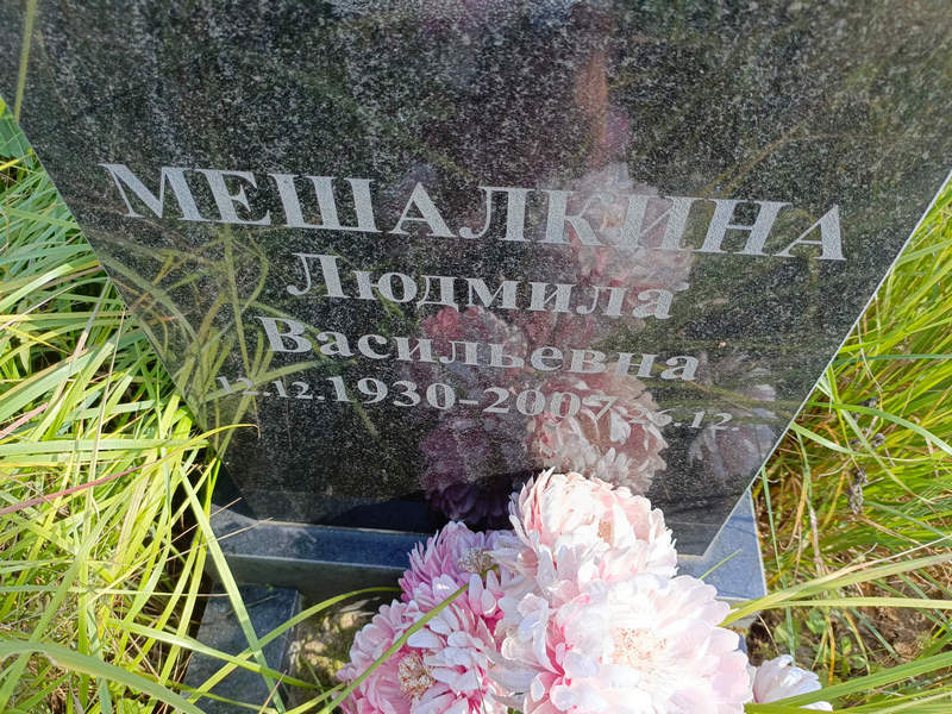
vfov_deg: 54.9
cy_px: 357
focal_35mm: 25
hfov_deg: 69.4
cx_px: 476
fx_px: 688
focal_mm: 4.76
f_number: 1.69
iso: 112
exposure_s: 1/292
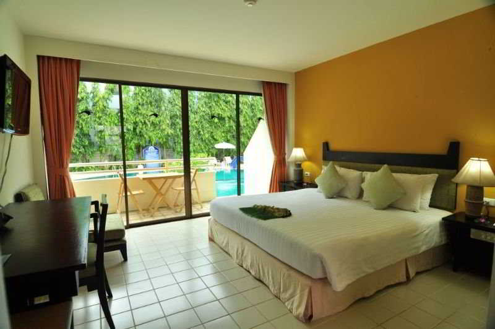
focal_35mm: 18
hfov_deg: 90.1
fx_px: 247
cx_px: 248
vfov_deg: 67.2
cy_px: 164
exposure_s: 1/20
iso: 200
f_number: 6.3
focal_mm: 12
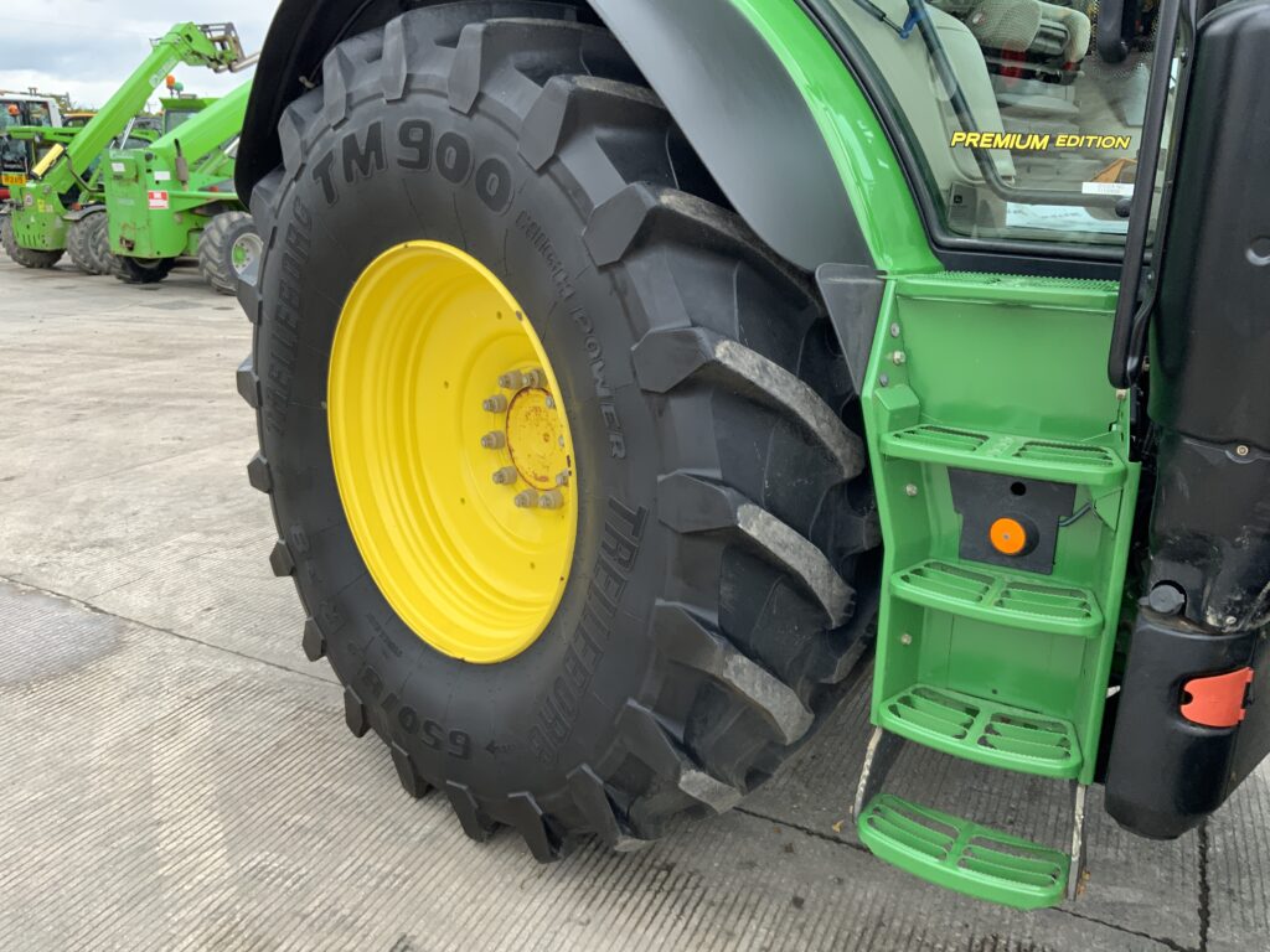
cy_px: 476
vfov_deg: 48.2
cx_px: 635
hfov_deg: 61.7
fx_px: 1064
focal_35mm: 29
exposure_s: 1/353
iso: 16
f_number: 1.8
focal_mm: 3
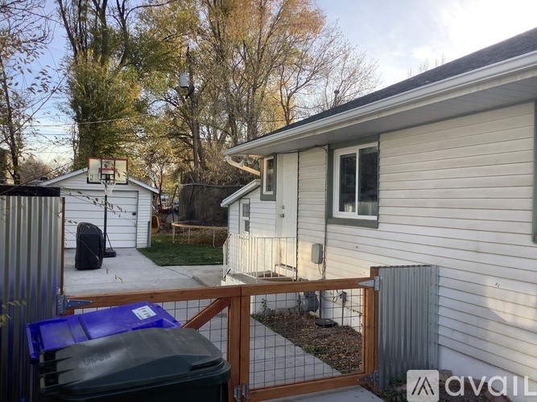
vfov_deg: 45.4
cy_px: 201
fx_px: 481
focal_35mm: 31
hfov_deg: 58.4
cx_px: 268
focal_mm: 3.3
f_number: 2.4
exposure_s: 1/194
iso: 25
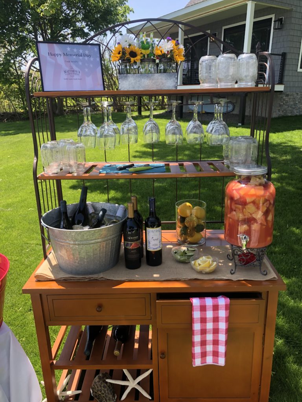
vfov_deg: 63.4
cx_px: 151
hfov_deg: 49.7
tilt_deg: -17.3
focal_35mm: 28
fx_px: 326
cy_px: 201
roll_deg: -0.5
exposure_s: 1/419
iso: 20
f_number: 1.8
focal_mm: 3.99
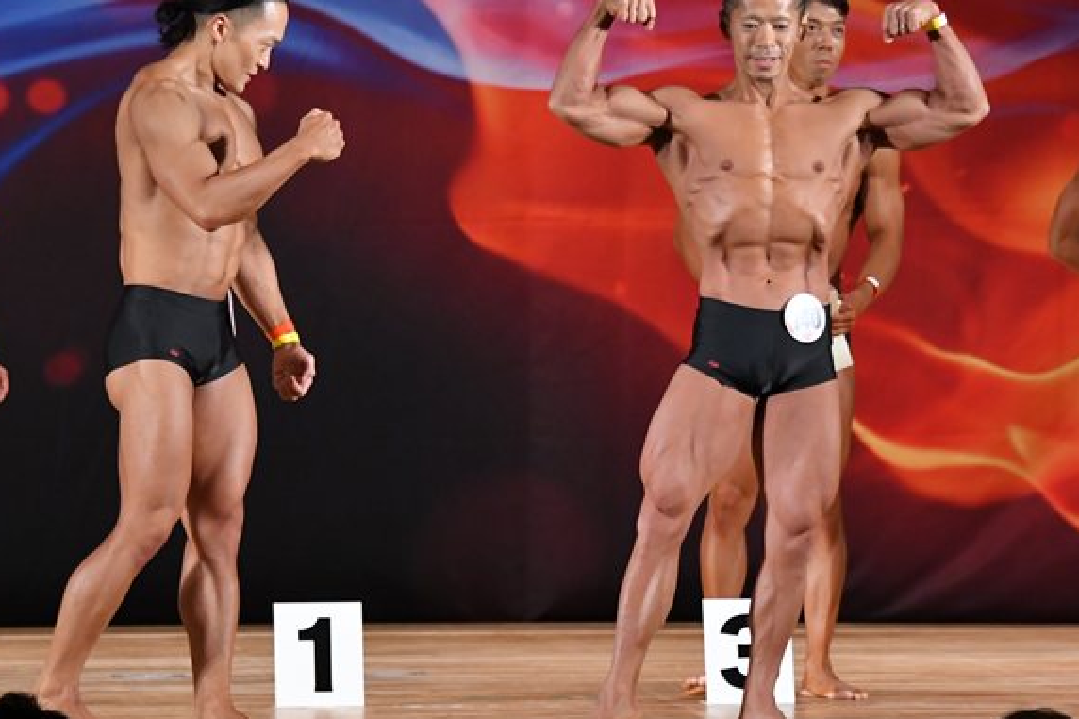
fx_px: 8809
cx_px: 469
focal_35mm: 294
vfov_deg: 4.7
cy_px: 306
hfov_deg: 7.0
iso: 3200
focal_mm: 145
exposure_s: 1/400
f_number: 5.6
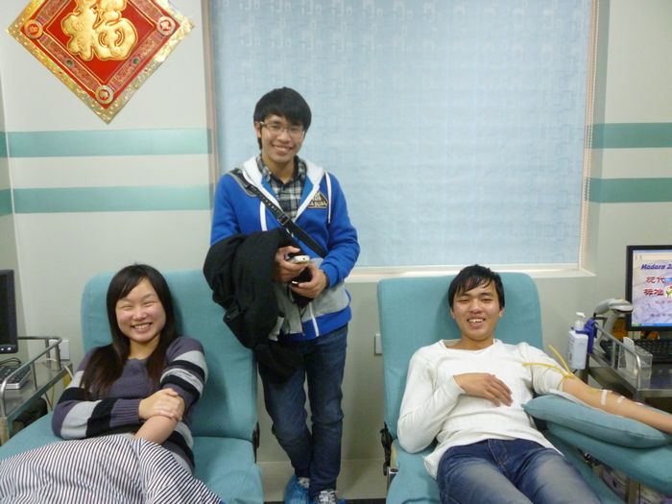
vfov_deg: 48.2
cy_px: 252
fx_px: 563
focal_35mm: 29
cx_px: 336
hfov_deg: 61.7
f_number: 3.3
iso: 400
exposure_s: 1/25
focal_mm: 5.2
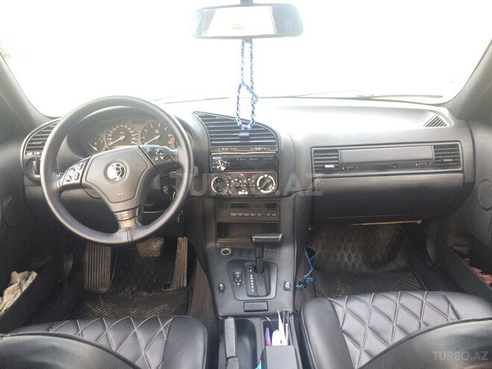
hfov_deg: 61.7
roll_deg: -0.6
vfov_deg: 48.2
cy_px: 184
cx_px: 246
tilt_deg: -16.4
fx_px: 412
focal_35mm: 29
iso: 125
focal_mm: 4.15
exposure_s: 1/33
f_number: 2.2
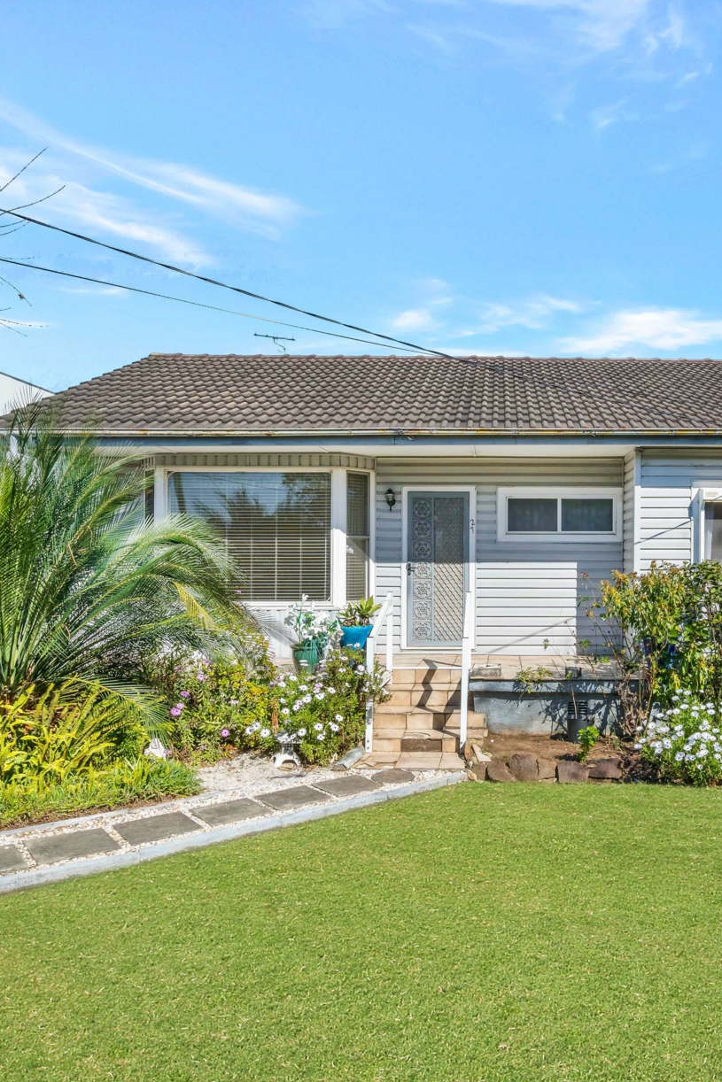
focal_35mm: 22
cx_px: 517
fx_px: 662
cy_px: 566
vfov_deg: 78.5
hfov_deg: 55.2
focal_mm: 14
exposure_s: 1/250
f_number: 11
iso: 800
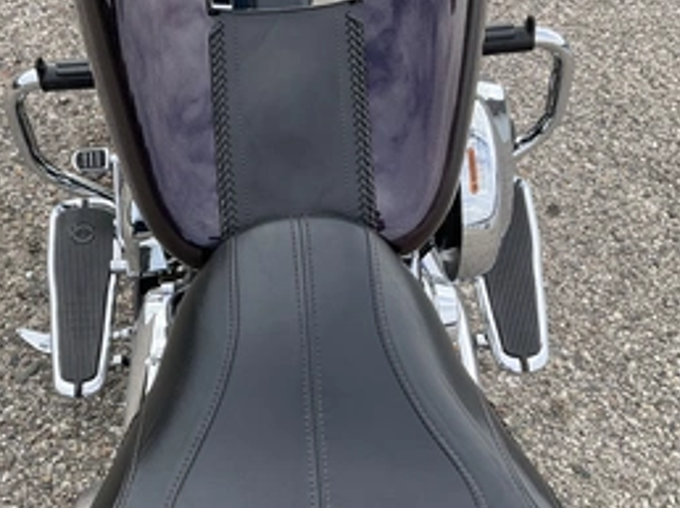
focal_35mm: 45
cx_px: 279
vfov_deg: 32.0
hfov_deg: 42.0
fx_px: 883
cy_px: 308
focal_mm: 3
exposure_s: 1/428
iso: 25
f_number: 1.8
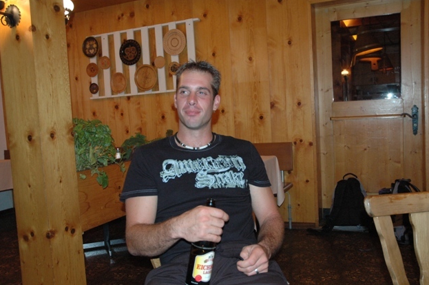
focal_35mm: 37
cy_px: 144
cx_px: 213
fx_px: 440
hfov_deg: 51.9
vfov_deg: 35.9
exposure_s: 1/60
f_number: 4.5
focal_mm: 24
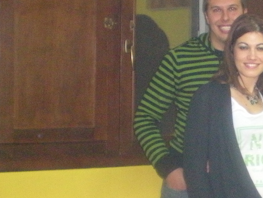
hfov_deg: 17.0
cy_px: 125
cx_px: 312
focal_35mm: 111
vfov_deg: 13.3
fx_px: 843
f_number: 3.1
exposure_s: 1/60
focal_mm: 6.3
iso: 573
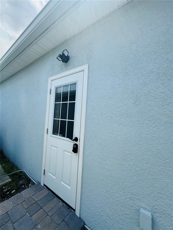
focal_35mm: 14
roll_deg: -3.2
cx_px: 86
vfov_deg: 102.1
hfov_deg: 85.7
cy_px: 115
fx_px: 93
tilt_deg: +3.3
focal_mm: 2.22
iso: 50
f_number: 2.2
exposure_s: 1/1178
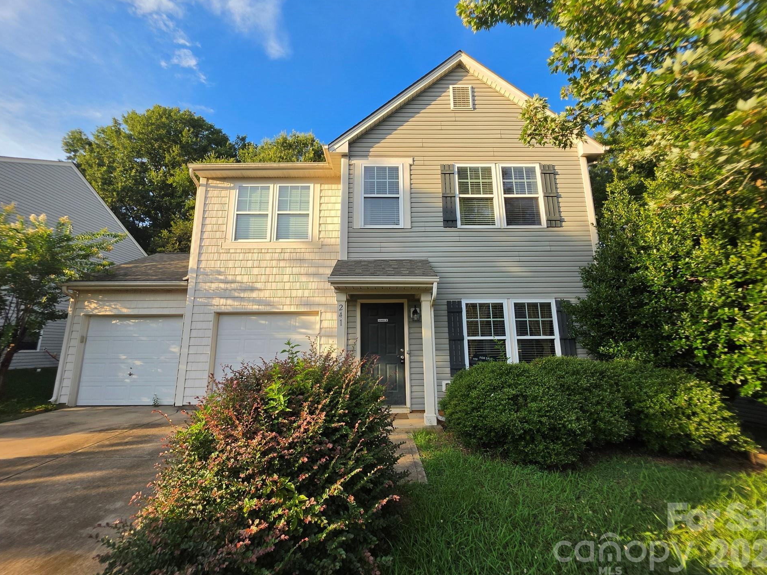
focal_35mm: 14
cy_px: 272
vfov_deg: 85.6
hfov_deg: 102.1
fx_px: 310
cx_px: 383
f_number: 1.9
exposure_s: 1/481
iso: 32
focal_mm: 2.2
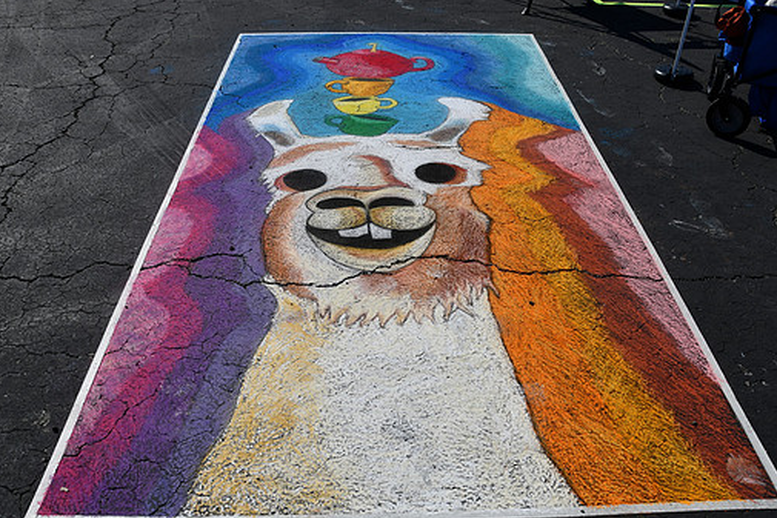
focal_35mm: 31
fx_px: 669
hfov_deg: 60.3
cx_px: 388
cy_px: 256
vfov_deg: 42.4
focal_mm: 18
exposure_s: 1/500
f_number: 11
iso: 100
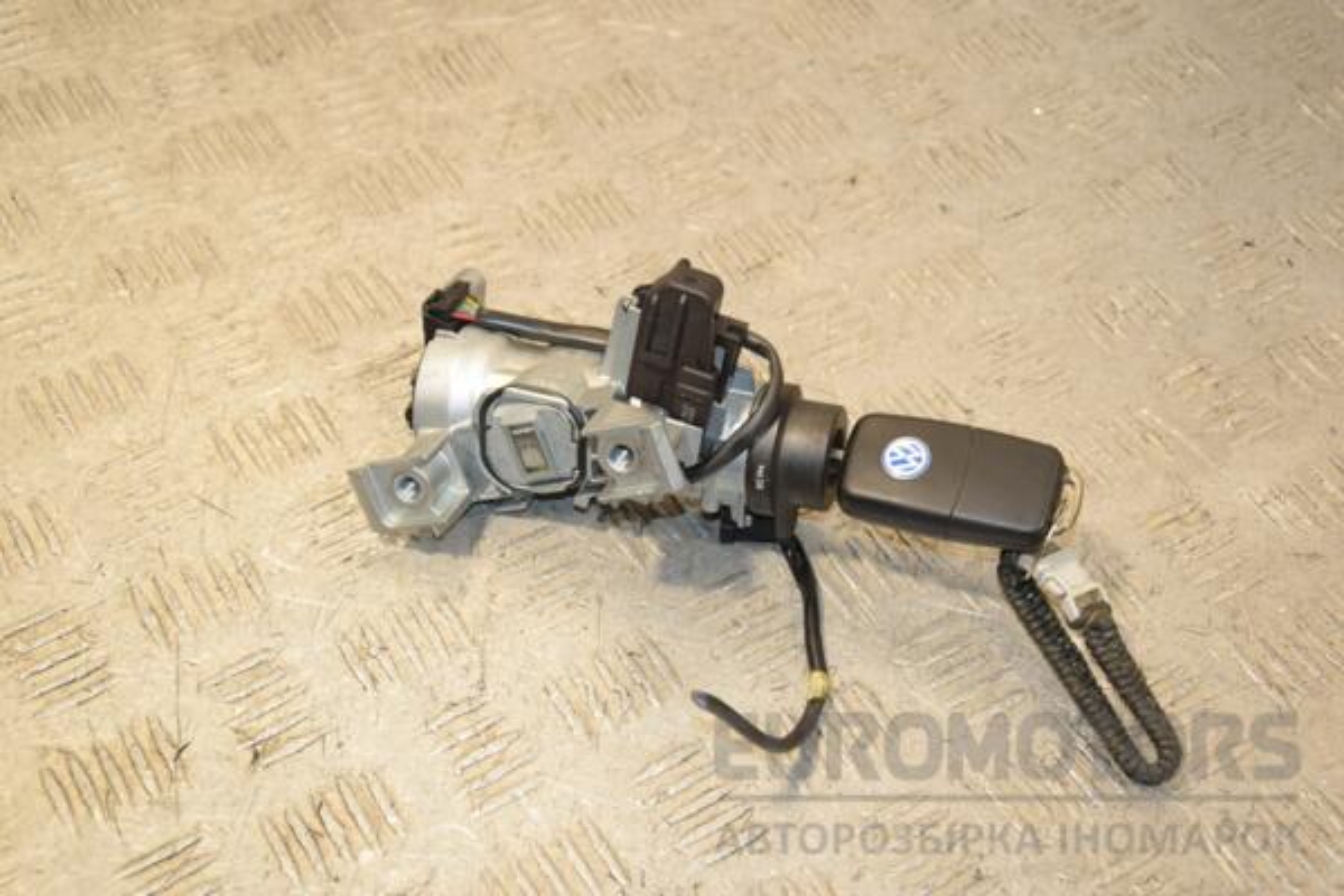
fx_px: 2240
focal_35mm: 60
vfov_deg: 22.6
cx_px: 672
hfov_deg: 33.4
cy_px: 448
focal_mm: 40
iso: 800
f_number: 6.3
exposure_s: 1/200
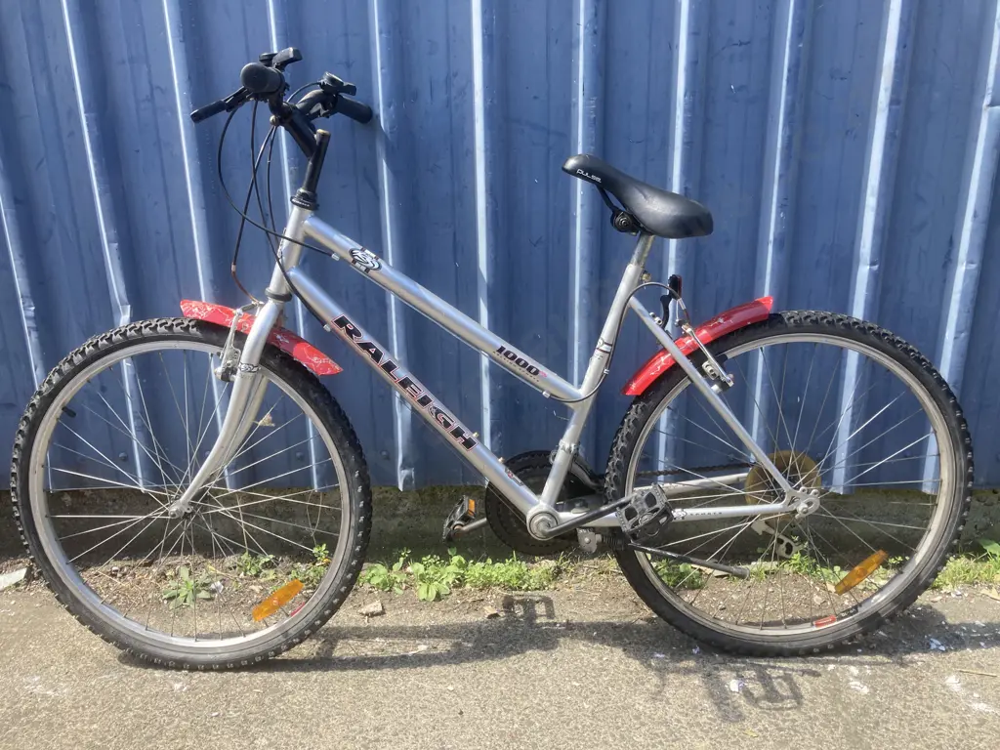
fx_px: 809
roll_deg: -0.4
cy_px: 375
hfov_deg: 63.4
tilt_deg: -17.3
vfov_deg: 49.7
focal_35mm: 28
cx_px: 500
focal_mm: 3.99
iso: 20
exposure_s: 1/197
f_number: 1.8
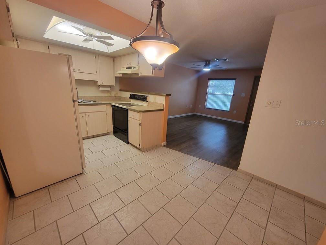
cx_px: 163
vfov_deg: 89.9
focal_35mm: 13
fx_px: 122
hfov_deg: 106.2
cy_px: 122
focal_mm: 2.2
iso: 200
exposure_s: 1/60
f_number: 2.2
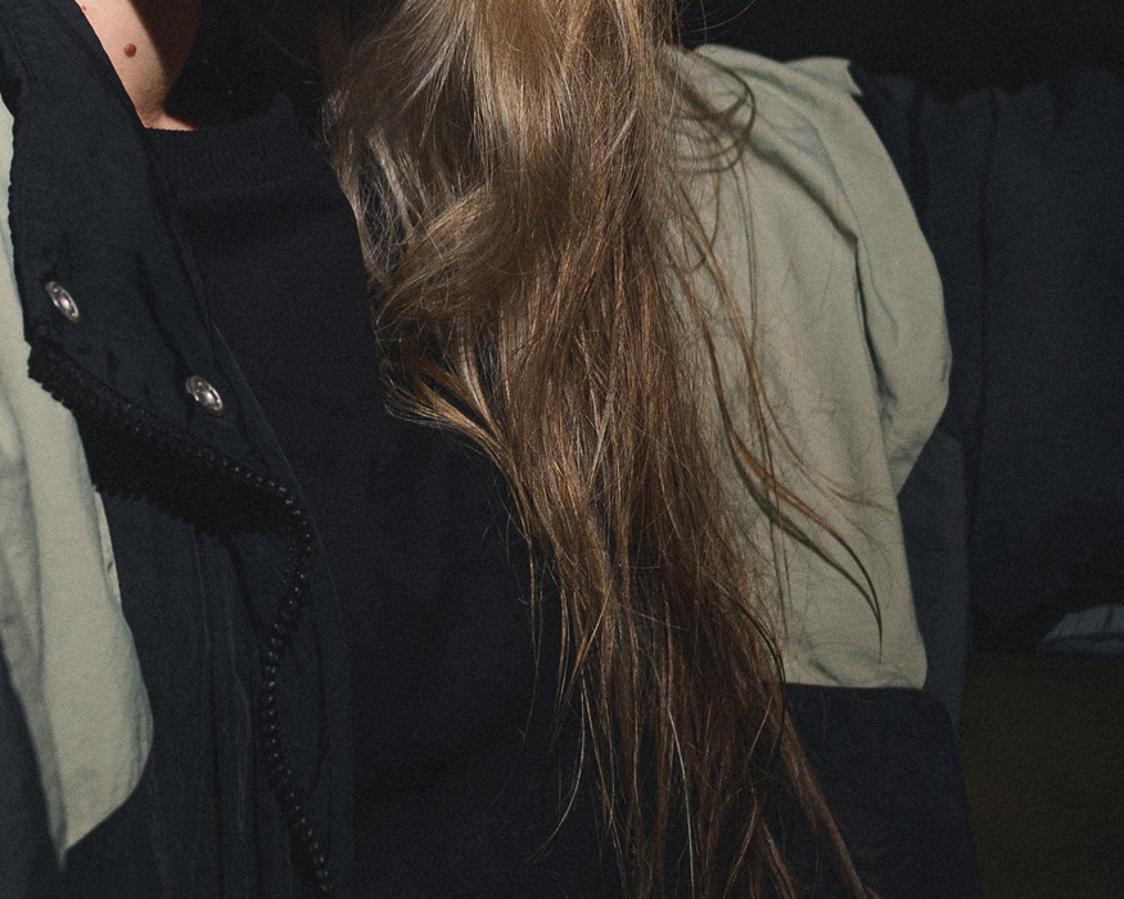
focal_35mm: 143
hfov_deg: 13.4
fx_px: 4757
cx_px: 142
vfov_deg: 10.8
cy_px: 158
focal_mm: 40
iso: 800
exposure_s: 1/30
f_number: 4
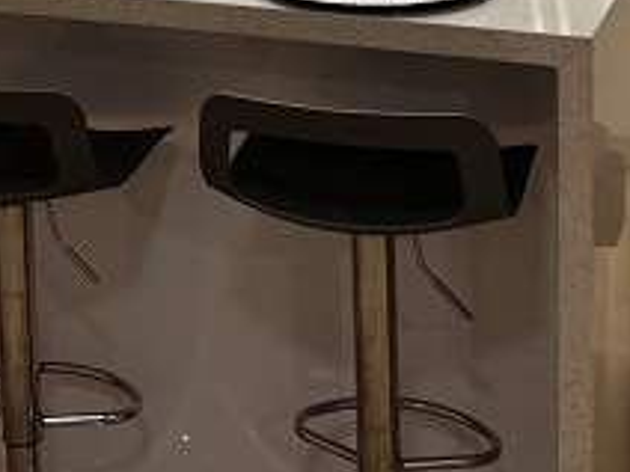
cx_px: 214
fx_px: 1784
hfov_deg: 20.0
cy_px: -246
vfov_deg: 14.1
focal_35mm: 98
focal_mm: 5.1
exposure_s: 1/60
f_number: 1.6
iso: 80
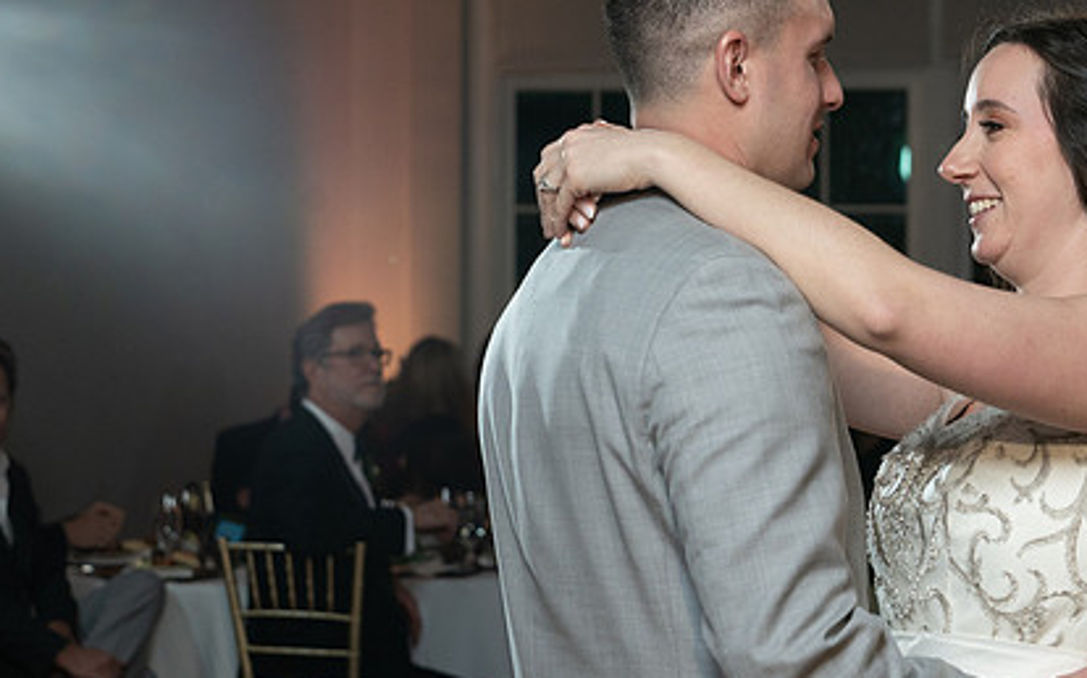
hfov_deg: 18.9
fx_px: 3256
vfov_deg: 11.9
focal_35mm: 110
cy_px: 383
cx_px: 733
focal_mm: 70
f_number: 5.6
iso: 2000
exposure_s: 1/200
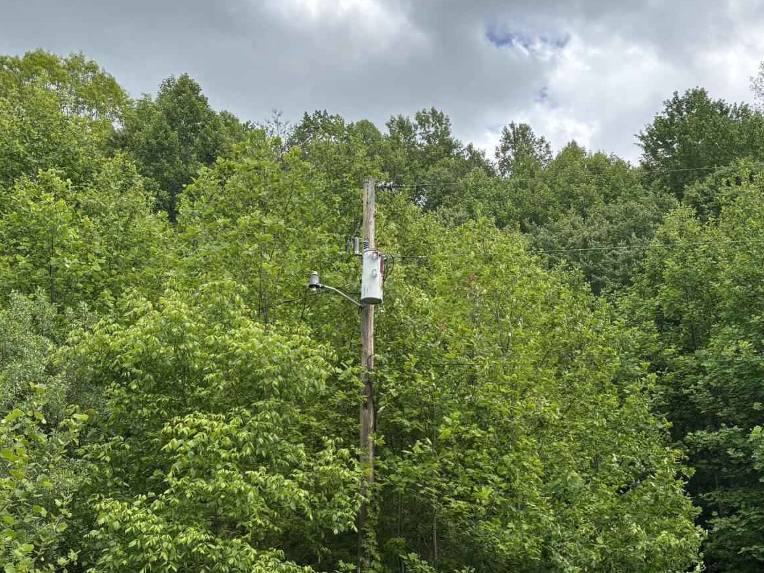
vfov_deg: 31.6
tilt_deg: +13.8
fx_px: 993
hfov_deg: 41.9
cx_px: 451
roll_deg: +3.2
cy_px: 424
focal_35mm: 45
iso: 50
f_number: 1.6
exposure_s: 1/1812
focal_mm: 5.96
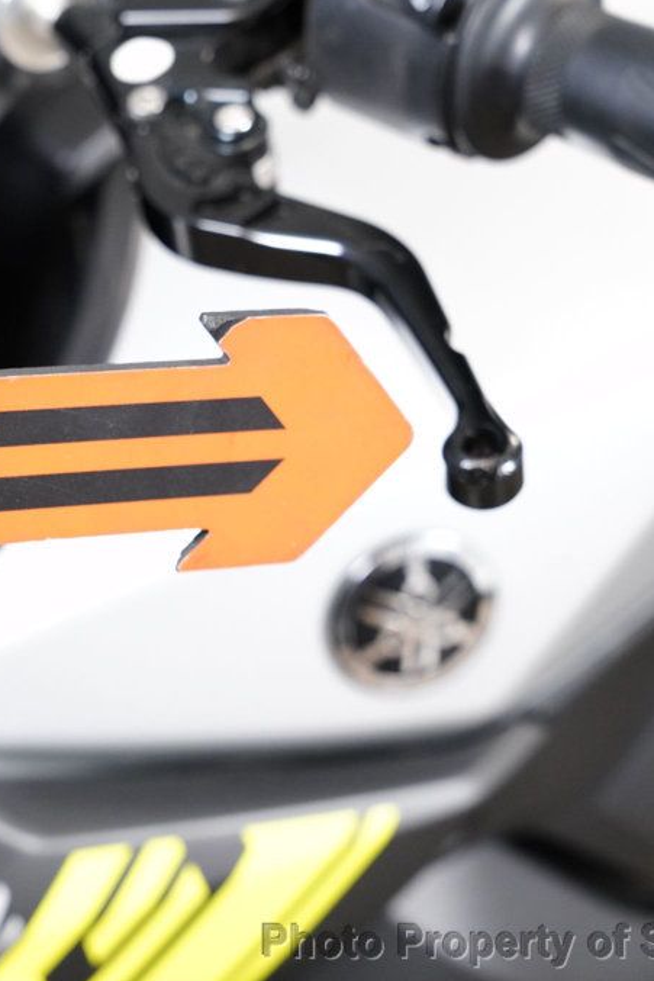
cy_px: 490
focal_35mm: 103
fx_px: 2805
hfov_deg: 13.2
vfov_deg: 19.8
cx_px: 144
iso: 5000
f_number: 7.1
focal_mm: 68
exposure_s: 1/80
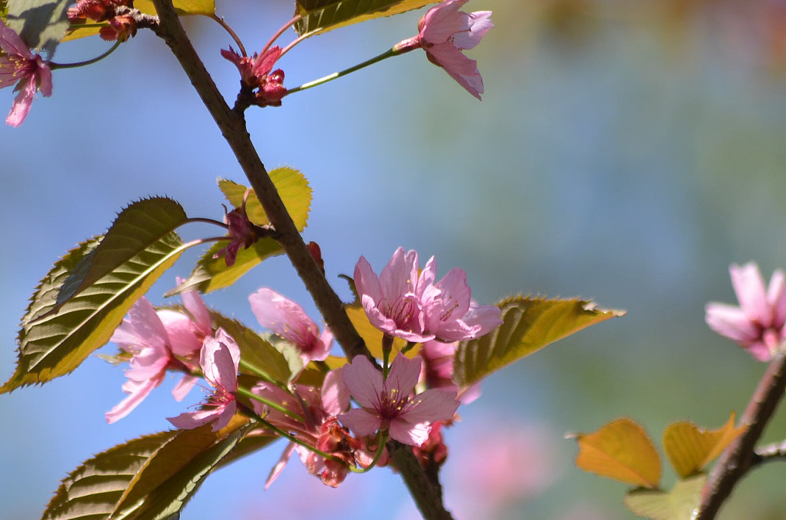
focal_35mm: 673
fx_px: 14659
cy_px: 336
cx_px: 298
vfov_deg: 2.0
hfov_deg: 3.1
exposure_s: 1/1000
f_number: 5.6
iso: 400
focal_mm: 300
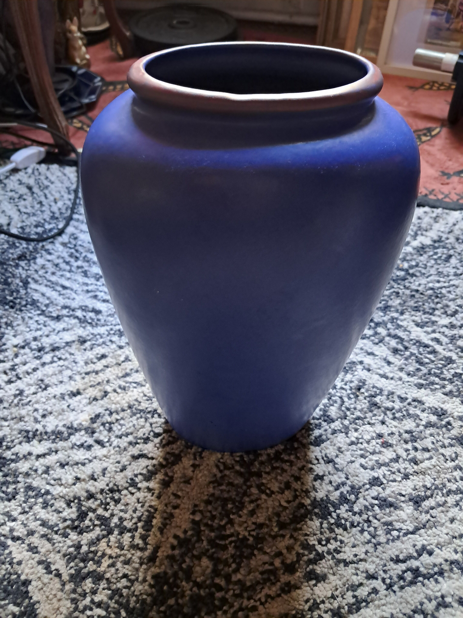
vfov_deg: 65.3
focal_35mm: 27
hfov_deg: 51.4
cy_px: 309
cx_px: 232
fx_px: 482
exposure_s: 1/25
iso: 800
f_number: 1.8
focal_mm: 4
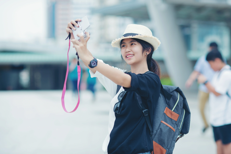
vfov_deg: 10.2
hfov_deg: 15.2
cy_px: 77
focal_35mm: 135
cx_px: 116
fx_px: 867
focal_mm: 135
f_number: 3.2
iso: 100
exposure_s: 1/400
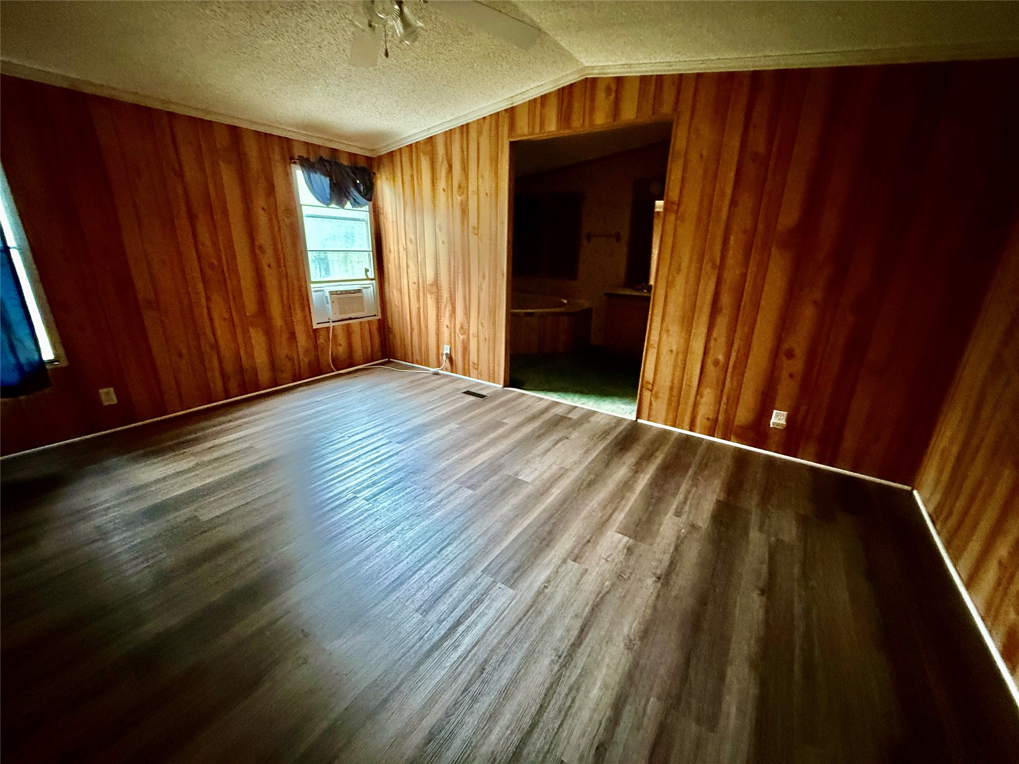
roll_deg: -1.1
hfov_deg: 102.1
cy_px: 382
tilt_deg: -18.6
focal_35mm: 14
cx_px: 510
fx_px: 412
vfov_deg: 85.7
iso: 800
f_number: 2.2
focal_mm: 2.22
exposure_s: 1/60
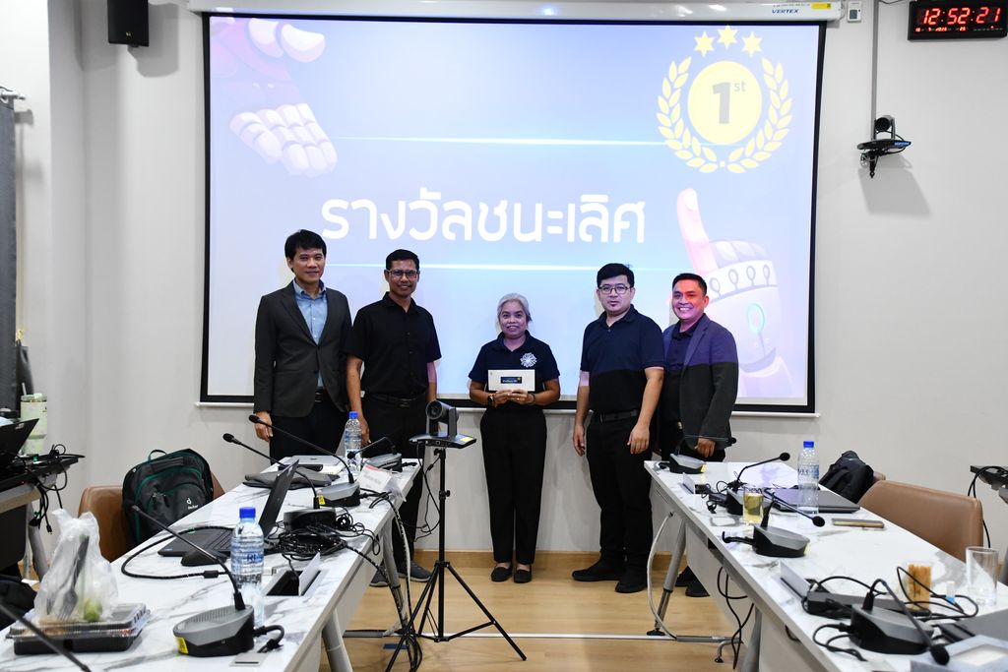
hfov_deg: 46.4
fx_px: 1176
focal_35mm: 42
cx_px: 504
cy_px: 336
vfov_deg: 31.9
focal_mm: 28
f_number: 4
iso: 2000
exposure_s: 1/125
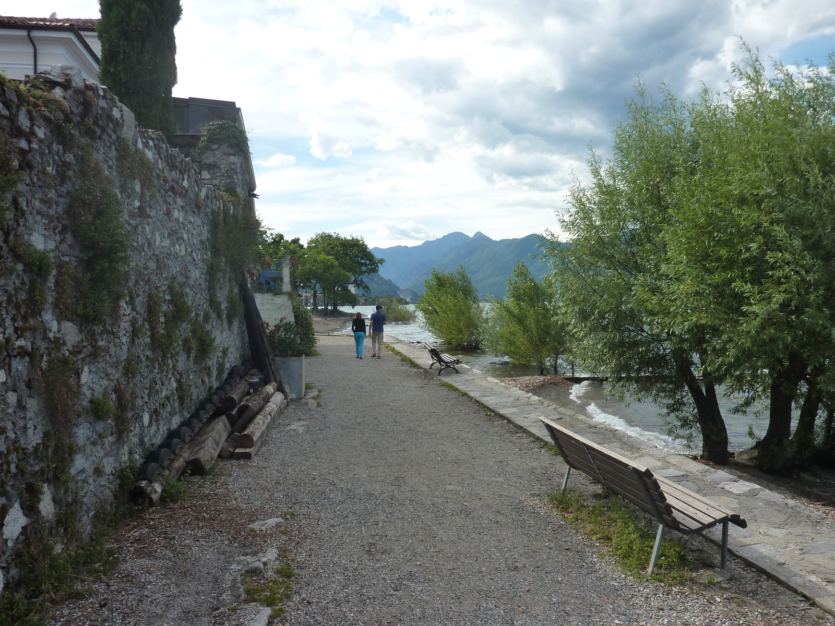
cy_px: 313
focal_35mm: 25
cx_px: 418
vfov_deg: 54.9
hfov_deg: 69.4
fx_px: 603
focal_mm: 4.1
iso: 125
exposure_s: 1/400
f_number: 4.5
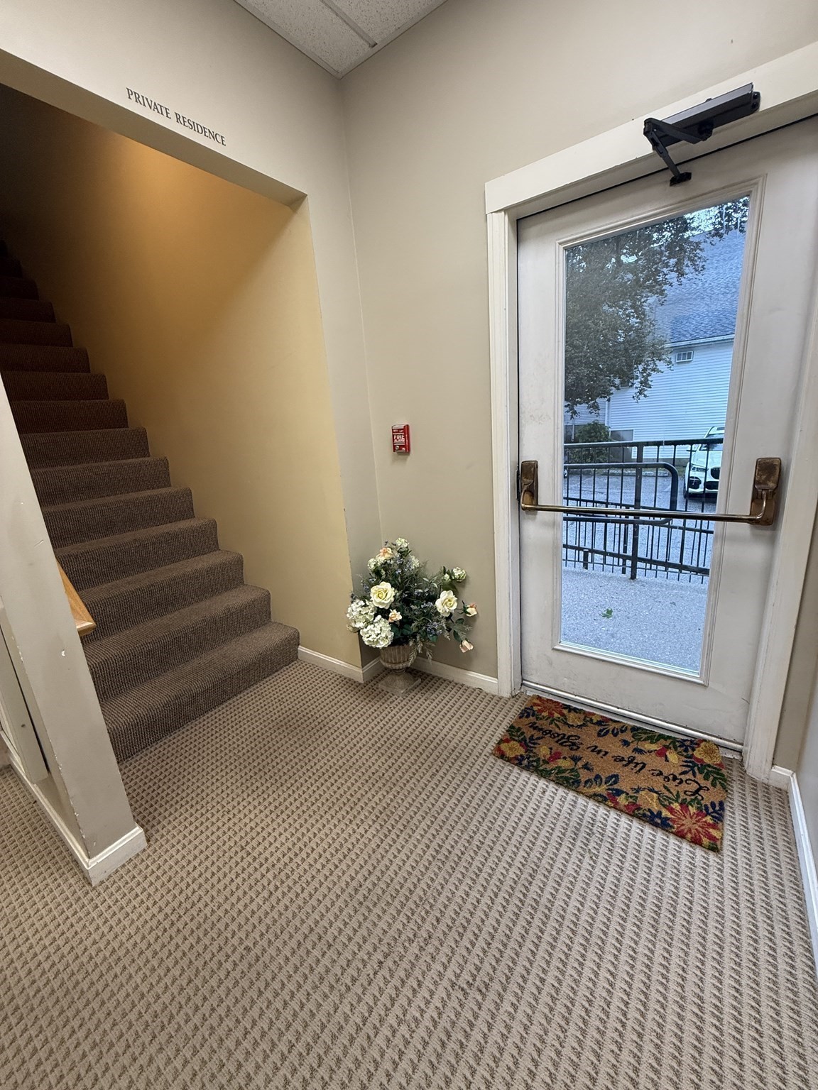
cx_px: 409
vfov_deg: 102.1
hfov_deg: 85.7
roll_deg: +4.0
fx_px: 441
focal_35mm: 14
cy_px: 545
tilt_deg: -14.7
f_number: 2.2
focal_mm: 2.22
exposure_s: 1/120
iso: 200
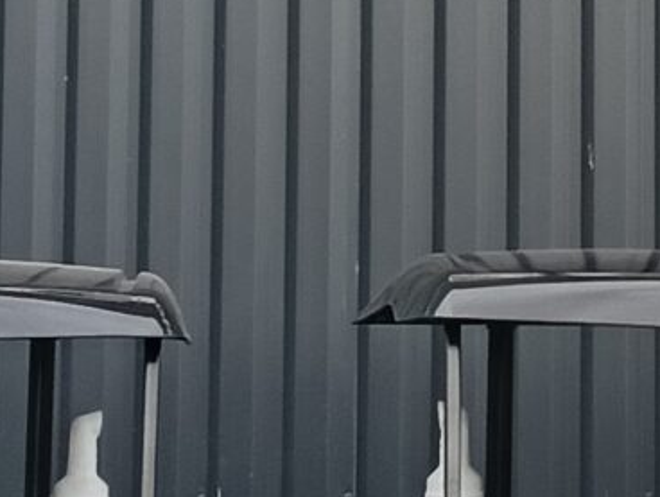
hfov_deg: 10.4
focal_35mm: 188
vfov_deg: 7.9
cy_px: -5
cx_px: 769
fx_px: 3589
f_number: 1.8
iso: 50
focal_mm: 3.98
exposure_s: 1/236
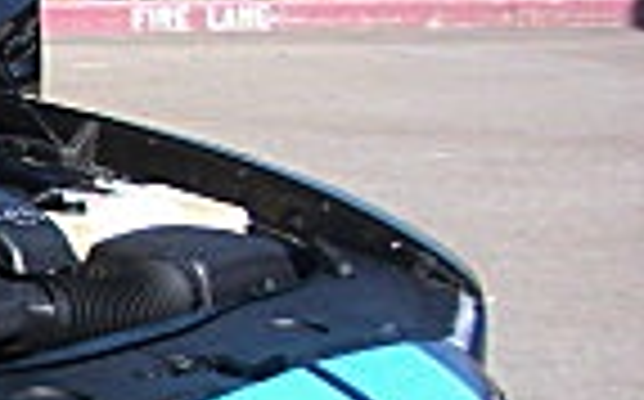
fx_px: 2998
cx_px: -788
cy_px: 422
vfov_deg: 7.6
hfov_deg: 10.8
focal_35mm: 171
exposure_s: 1/500
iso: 50
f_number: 2.8
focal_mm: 6.3
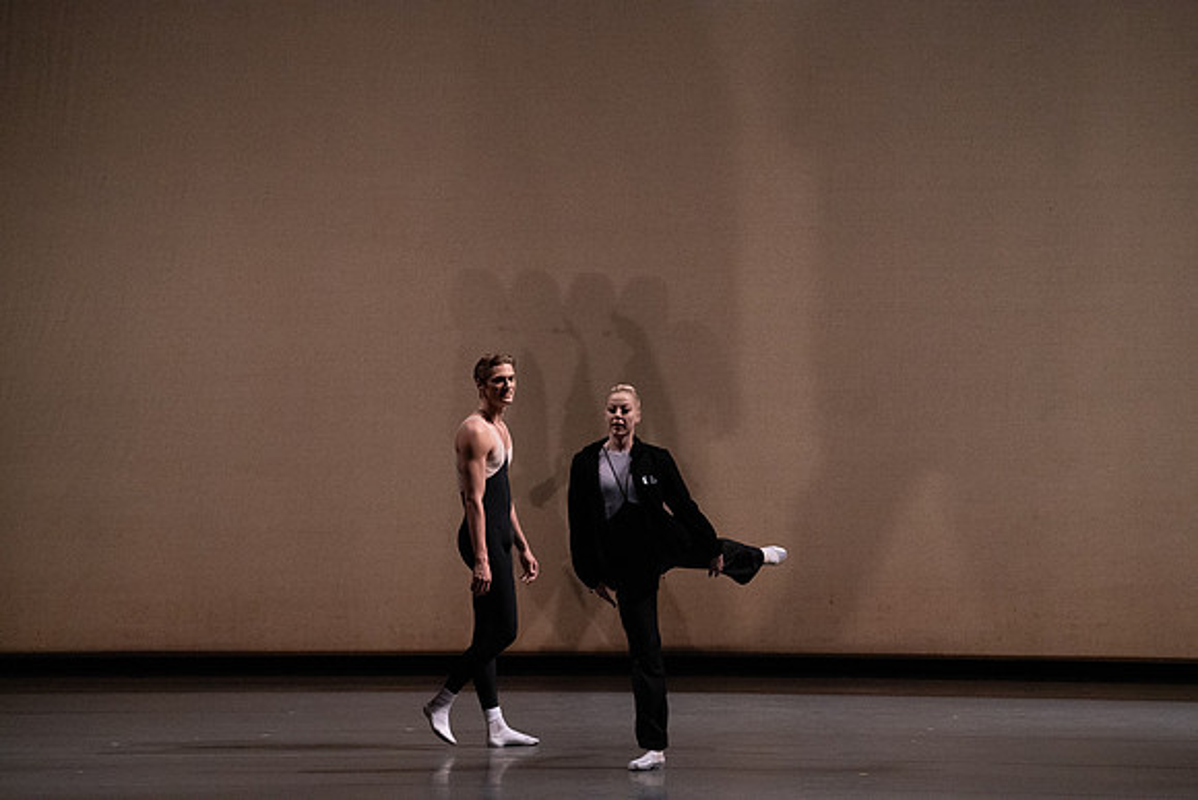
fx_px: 6058
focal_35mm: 182
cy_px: 400
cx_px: 599
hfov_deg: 11.3
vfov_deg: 7.5
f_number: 6.3
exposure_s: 1/500
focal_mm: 182
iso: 12800
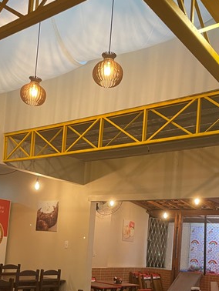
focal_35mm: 44
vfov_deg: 41.6
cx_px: 104
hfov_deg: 32.9
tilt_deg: +4.7
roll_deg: -4.2
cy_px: 221
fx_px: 371
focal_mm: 4.2
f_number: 1.6
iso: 320
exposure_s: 1/60
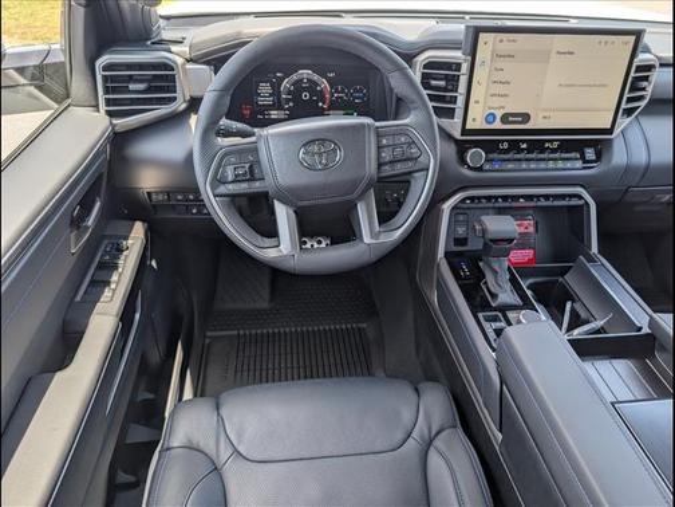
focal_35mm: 24
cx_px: 338
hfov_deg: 71.6
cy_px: 254
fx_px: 468
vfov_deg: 56.8
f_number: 1.68
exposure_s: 1/200
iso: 35
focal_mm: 6.9
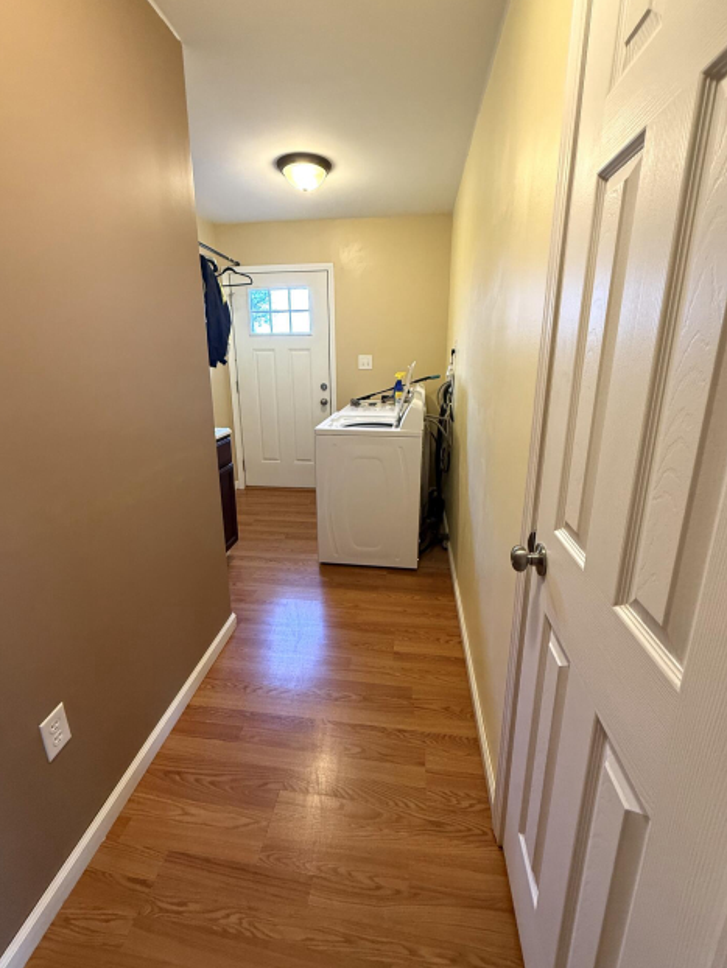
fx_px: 420
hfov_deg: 81.8
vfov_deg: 98.1
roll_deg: +0.5
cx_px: 360
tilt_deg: -14.7
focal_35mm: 15
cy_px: 461
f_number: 2.2
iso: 250
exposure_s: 1/60
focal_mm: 2.22
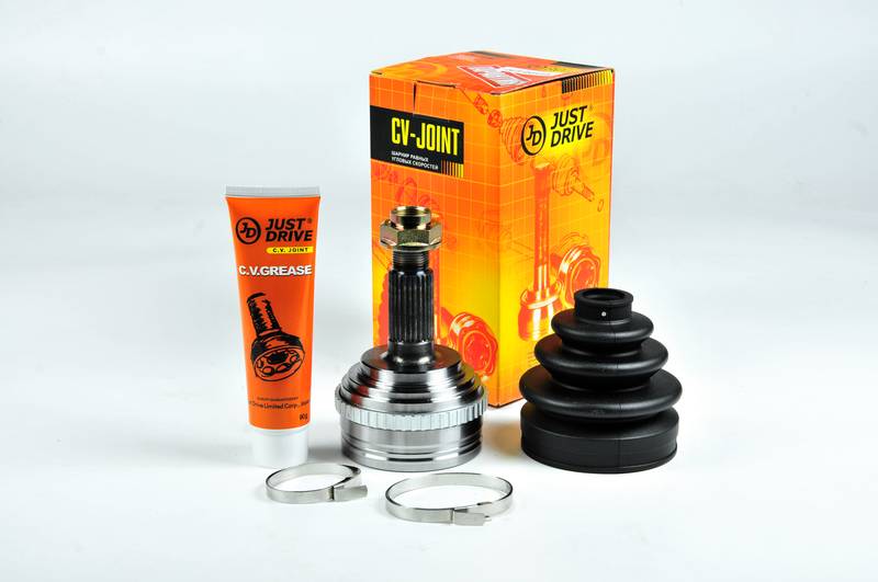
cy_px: 291
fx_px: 2119
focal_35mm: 87
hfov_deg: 23.4
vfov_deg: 15.7
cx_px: 439
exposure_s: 1/125
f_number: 10
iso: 200
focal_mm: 58
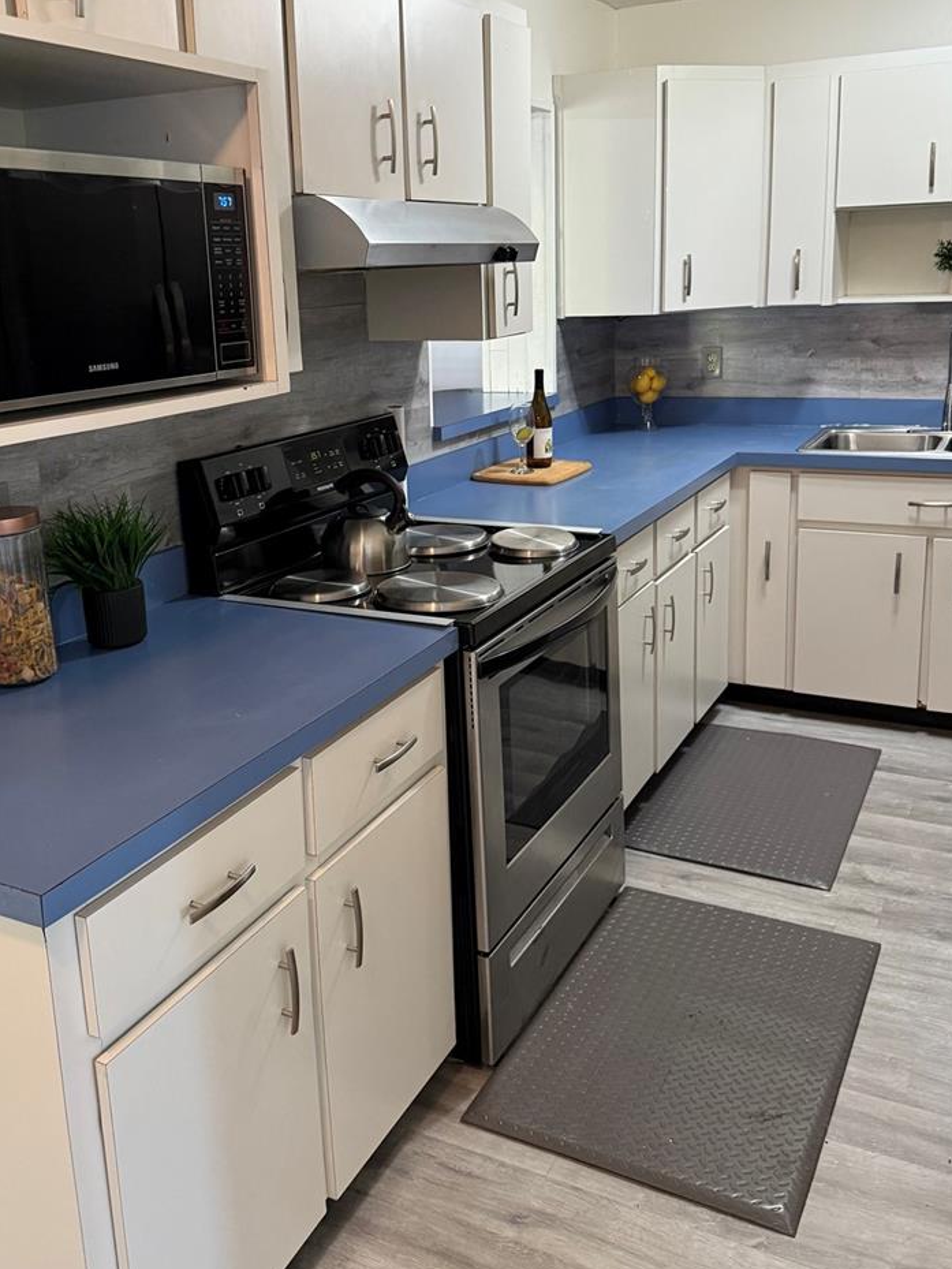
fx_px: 1136
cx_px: 437
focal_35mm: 31
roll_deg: +2.0
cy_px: 545
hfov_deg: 45.4
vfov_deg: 58.1
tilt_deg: -12.4
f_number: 1.78
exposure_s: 1/60
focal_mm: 6.76
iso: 400
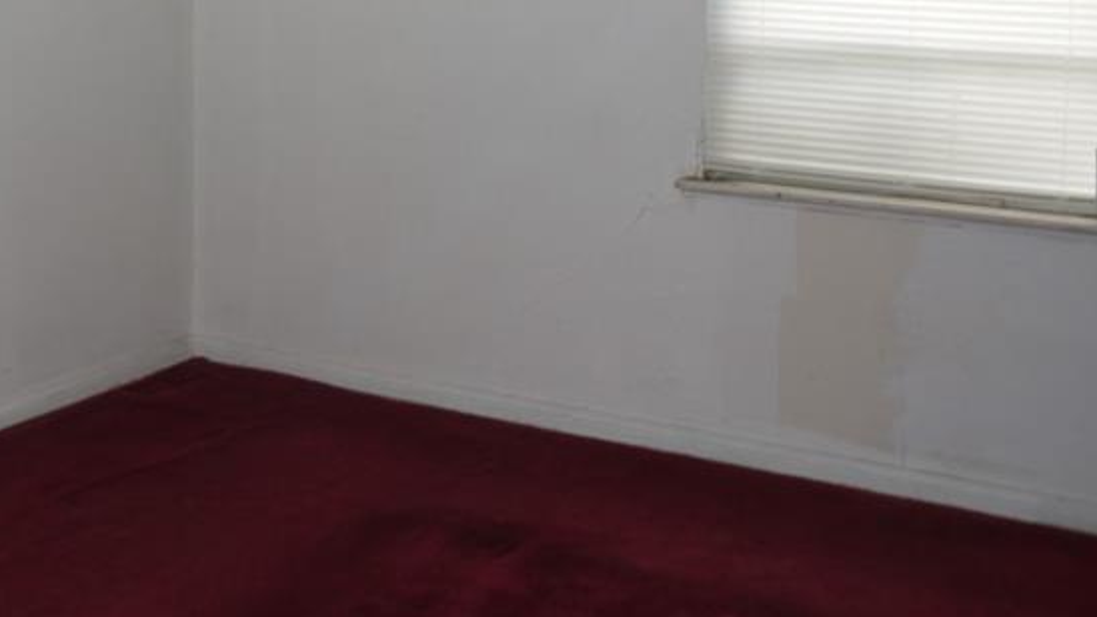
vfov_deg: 20.5
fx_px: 1658
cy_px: 12
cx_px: 268
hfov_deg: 35.8
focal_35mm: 57
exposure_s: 1/30
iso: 125
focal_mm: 14
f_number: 3.5
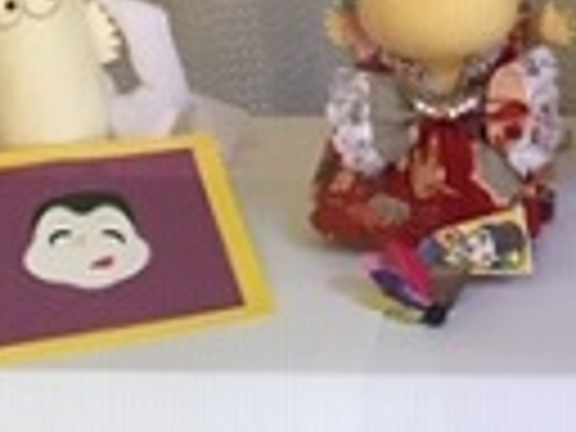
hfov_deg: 14.7
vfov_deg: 11.3
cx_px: 693
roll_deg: +1.1
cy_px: 27
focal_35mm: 130
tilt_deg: -19.7
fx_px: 2163
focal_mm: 4.15
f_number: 2.2
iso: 64
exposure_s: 1/30
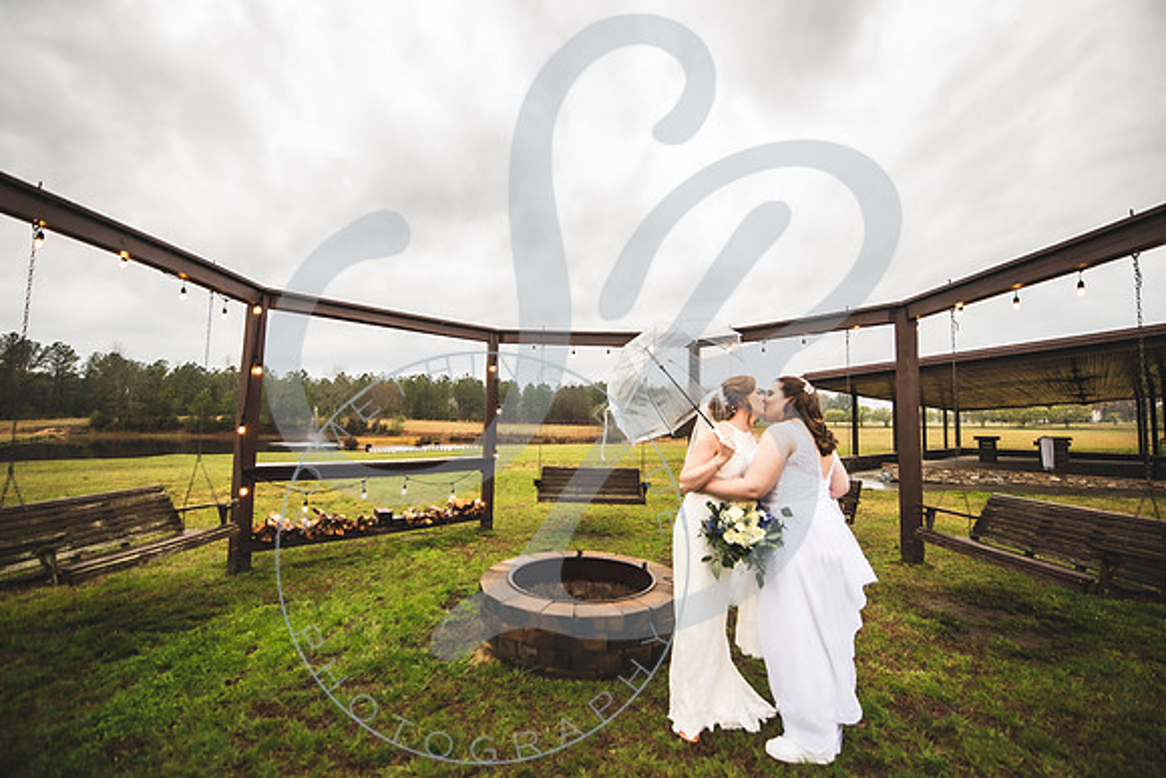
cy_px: 389
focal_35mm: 14
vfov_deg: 79.3
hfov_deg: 102.3
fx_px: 470
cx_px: 571
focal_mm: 14
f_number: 2.8
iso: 100
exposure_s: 1/250
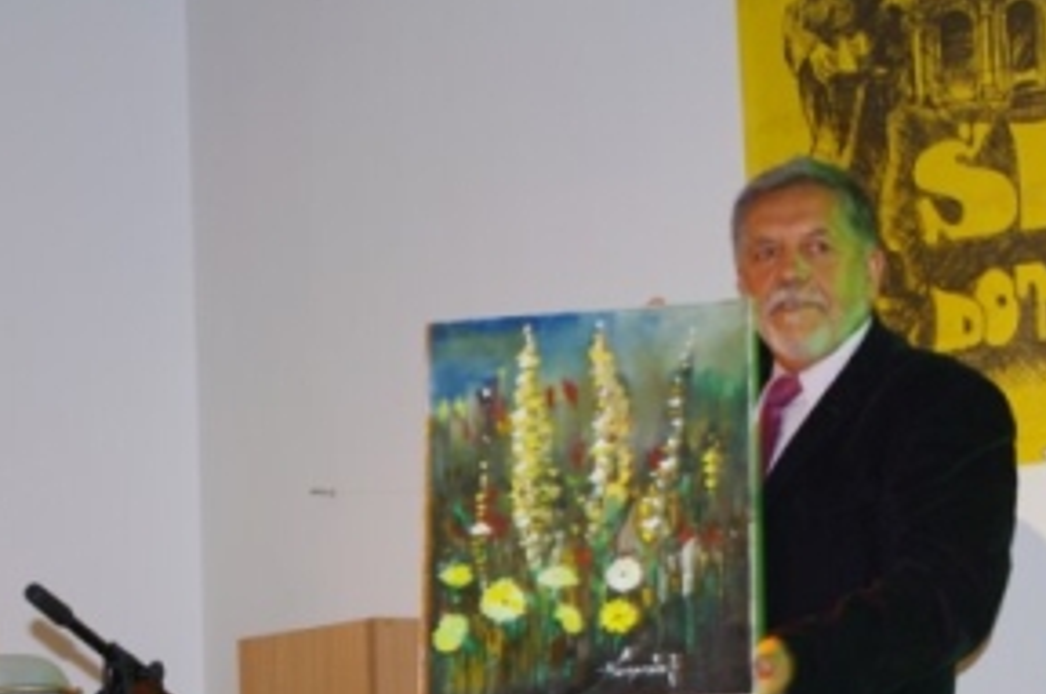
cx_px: 396
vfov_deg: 12.2
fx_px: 3220
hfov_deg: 18.4
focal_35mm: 111
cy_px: 556
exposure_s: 1/30
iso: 400
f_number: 4.5
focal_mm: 42.5
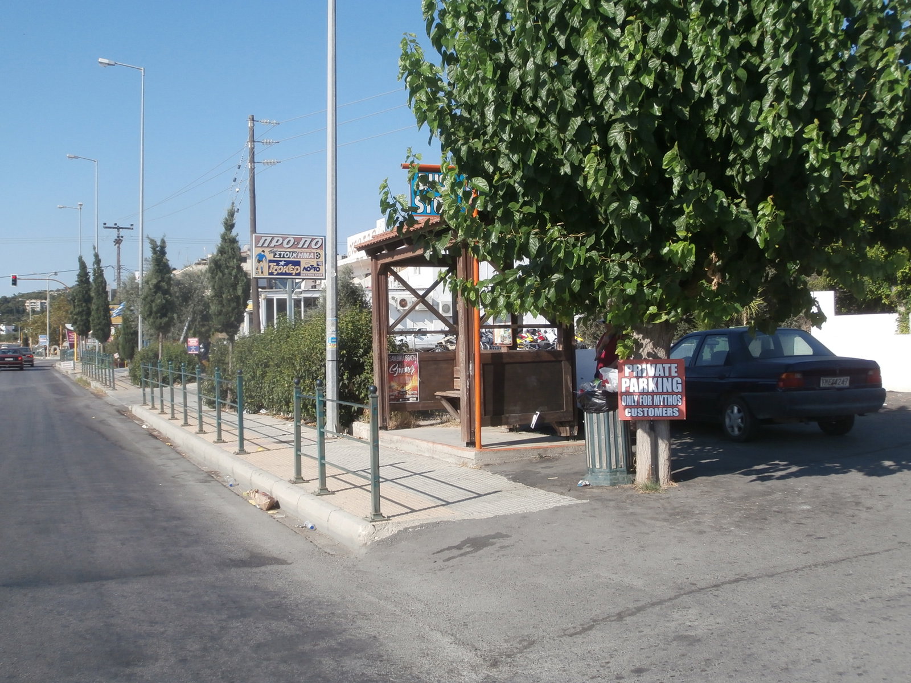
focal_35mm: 38
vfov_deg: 37.7
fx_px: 1000
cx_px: 456
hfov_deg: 49.0
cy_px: 342
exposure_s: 1/640
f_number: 3.9
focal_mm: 6.67
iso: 100
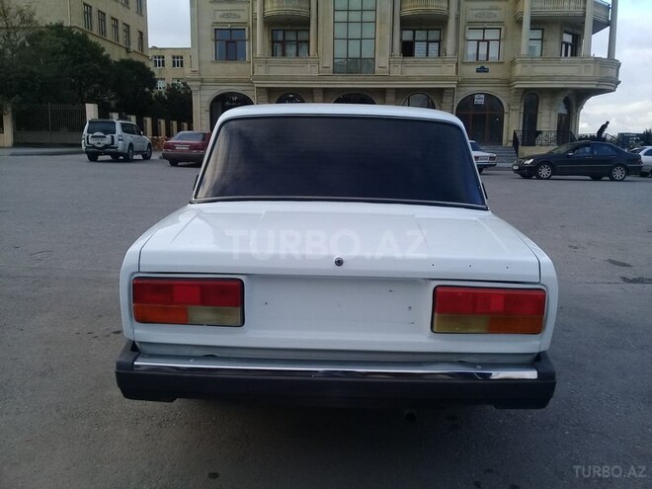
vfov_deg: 45.4
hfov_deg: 58.4
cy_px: 244
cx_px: 326
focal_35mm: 31
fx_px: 584
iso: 50
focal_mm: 3.3
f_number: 2.2
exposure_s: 1/285
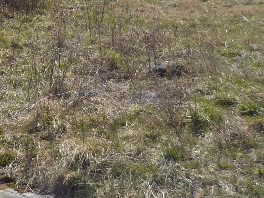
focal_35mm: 89
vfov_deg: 15.4
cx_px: -84
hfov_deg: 20.1
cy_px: -96
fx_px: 679
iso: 125
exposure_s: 1/1250
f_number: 3.3
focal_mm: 4.1
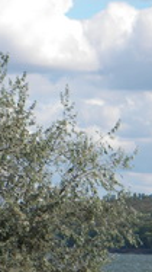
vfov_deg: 7.1
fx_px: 2196
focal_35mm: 306
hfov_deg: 4.0
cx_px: -13
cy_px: 196
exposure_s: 1/593
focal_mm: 19
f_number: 4.7
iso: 80
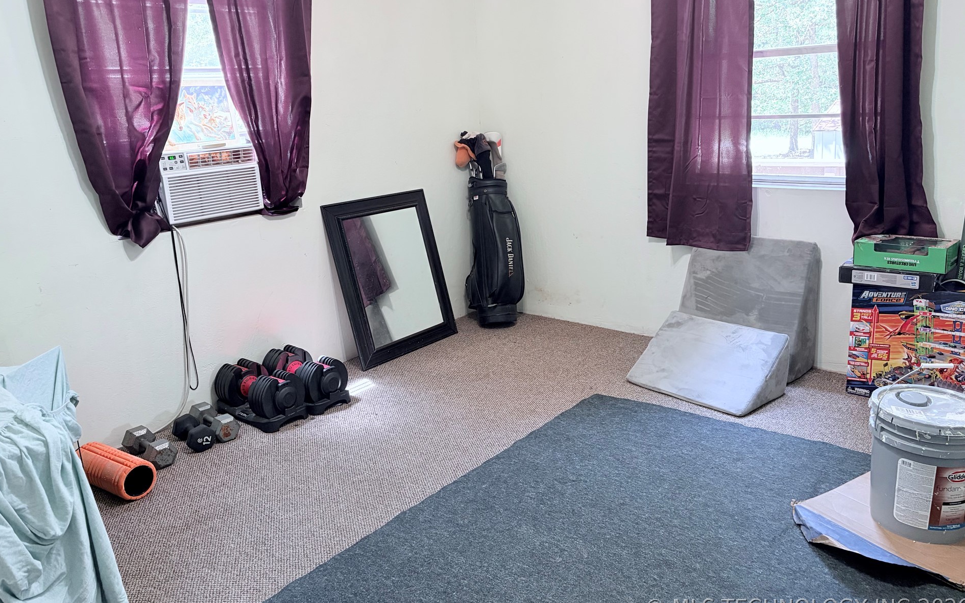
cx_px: 486
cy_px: 256
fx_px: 736
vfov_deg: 44.4
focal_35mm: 28
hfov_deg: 66.5
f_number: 1.6
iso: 200
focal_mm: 5.96
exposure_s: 1/60
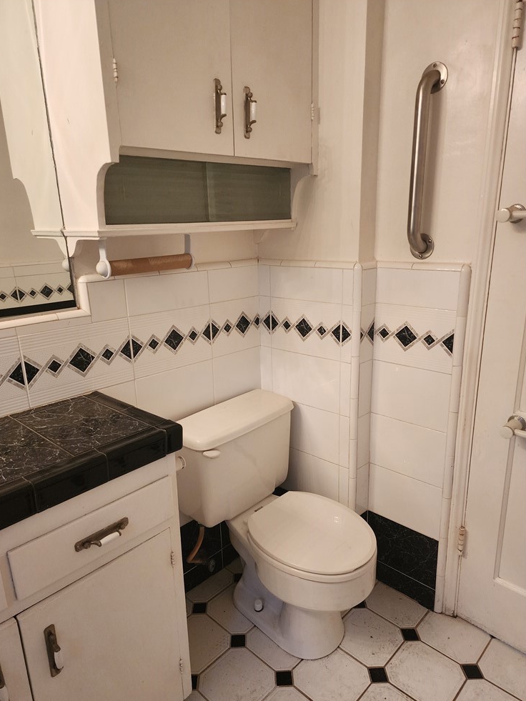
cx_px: 254
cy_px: 359
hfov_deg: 56.8
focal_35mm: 24
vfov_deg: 71.6
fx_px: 486
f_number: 1.8
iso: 640
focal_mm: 6.4
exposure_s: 1/120
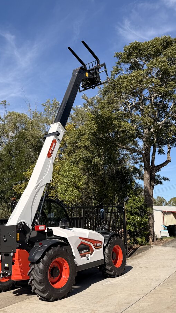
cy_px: 156
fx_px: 290
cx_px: 80
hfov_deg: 33.7
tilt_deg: +12.3
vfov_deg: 56.6
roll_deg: +1.3
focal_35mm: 35
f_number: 1.78
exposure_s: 1/5714
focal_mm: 6.76
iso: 80
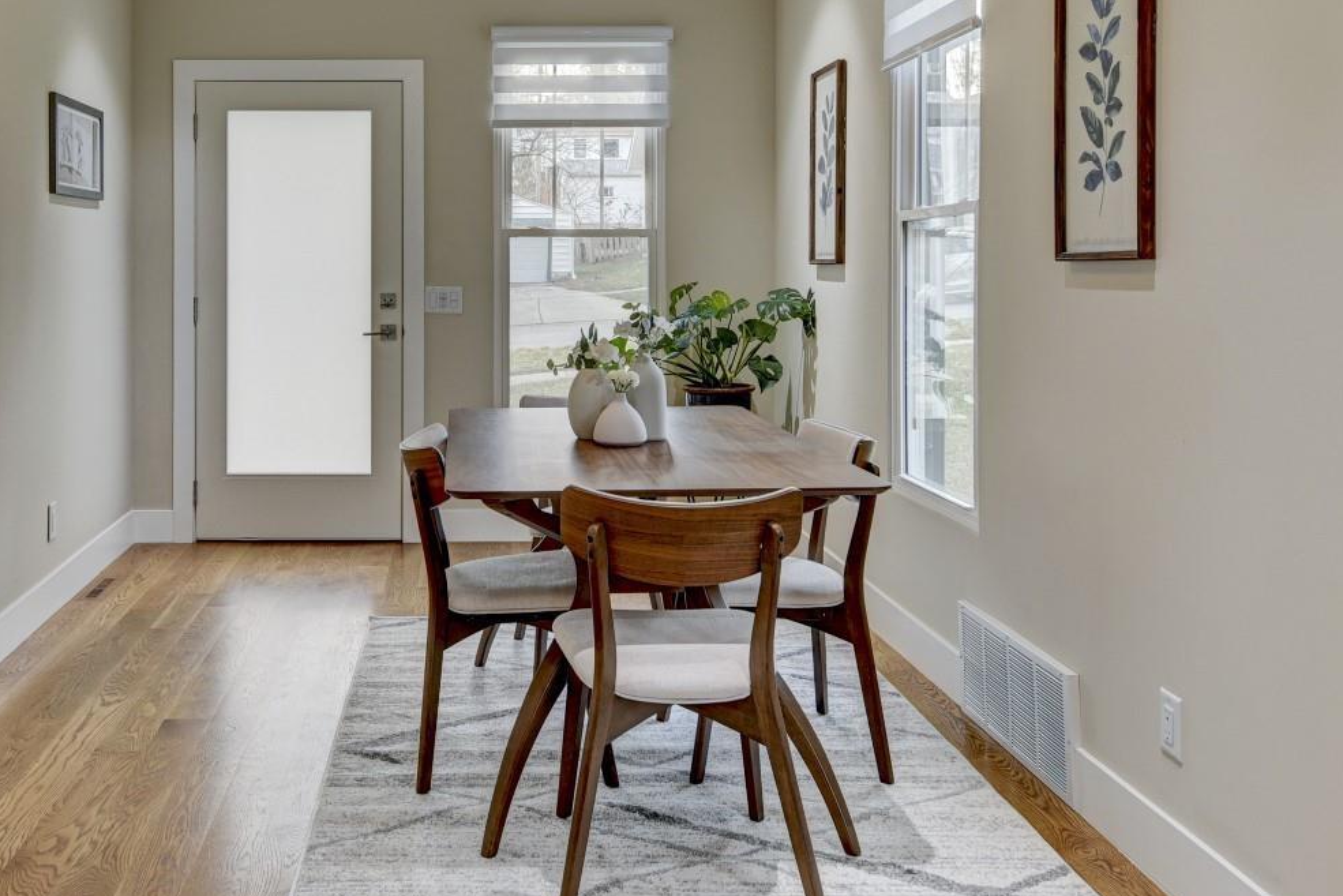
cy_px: 267
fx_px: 1455
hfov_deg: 48.8
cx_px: 454
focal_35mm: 39
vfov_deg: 33.8
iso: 400
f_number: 8
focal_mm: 24
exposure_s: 1/30
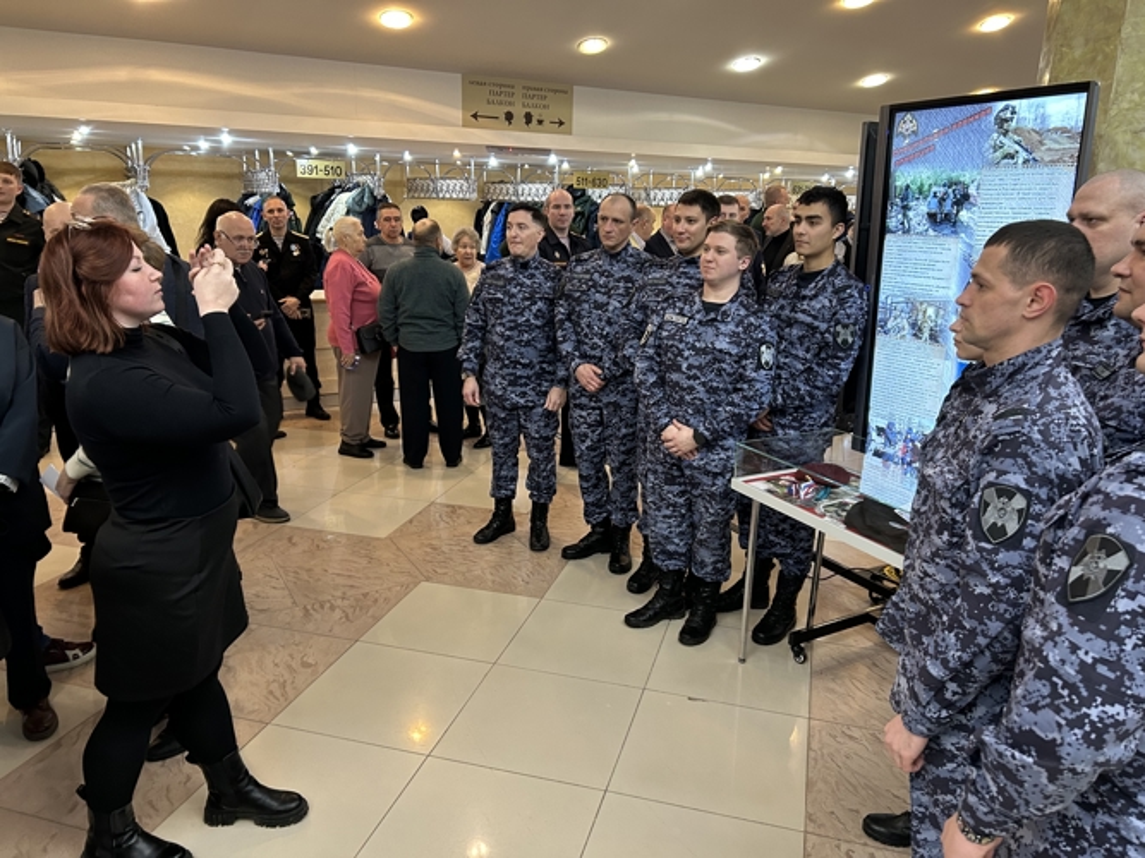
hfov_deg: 67.3
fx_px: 860
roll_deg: -0.7
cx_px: 572
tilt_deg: -15.9
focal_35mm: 26
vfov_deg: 53.0
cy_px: 429
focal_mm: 5.7
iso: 250
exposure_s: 1/50
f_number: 1.5
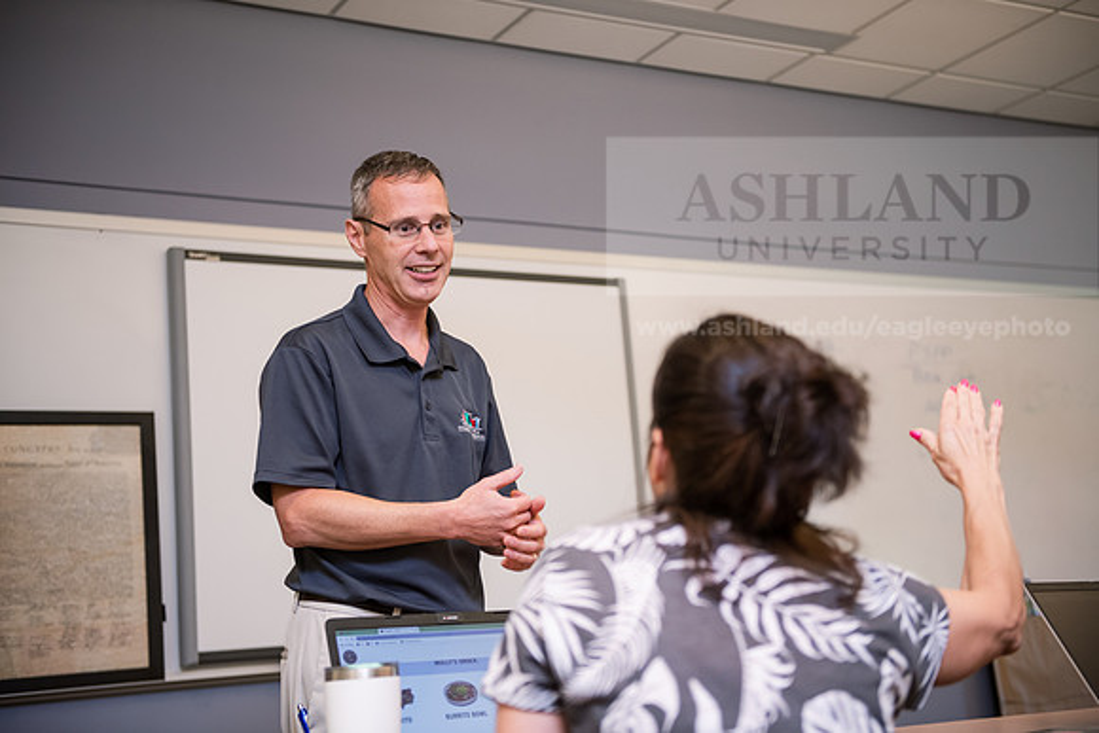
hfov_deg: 38.2
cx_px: 550
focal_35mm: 52
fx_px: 1588
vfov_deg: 26.0
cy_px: 366
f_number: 2.8
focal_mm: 52
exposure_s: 1/200
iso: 800
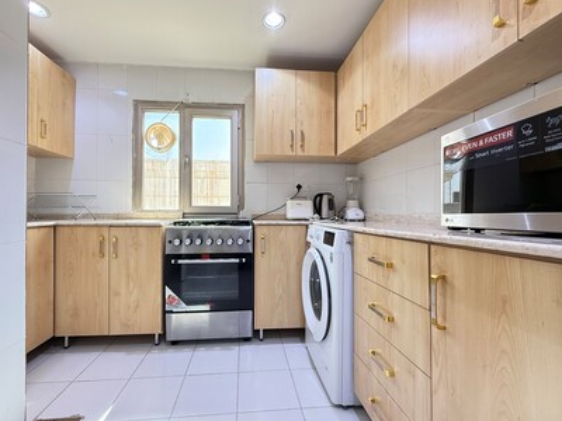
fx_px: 260
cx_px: 269
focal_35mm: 16
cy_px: 211
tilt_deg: +1.0
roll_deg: -0.4
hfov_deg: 94.4
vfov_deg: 78.1
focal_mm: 2.22
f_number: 2.2
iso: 200
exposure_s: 1/99
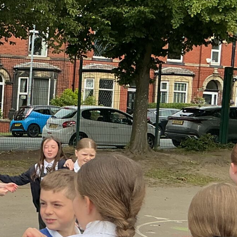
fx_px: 767
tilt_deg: +0.1
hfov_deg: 16.7
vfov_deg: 17.5
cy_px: 149
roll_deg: -3.4
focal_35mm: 99
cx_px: -59
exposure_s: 1/1035
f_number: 1.8
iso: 25
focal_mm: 3
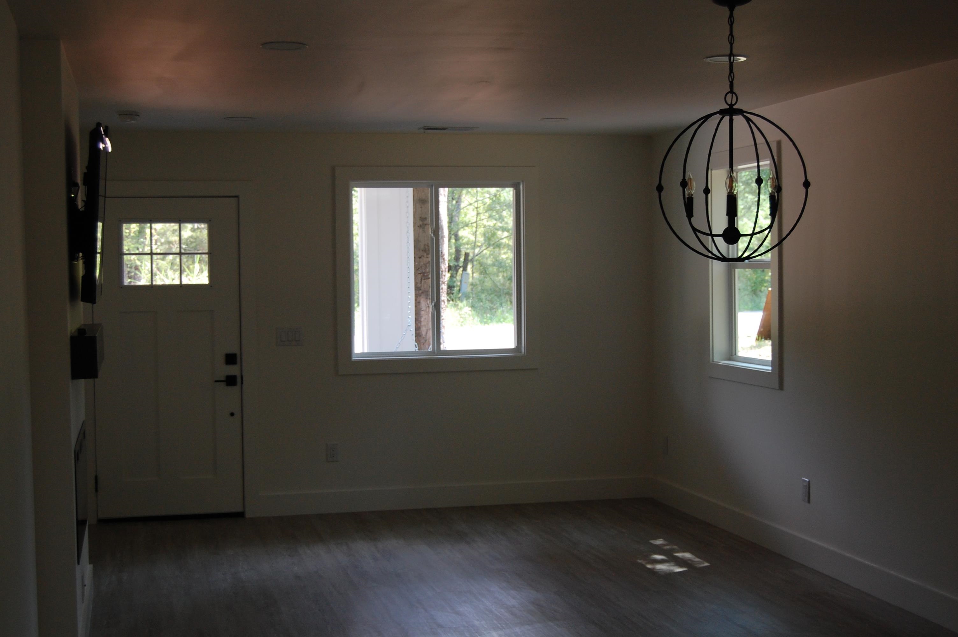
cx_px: 479
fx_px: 1515
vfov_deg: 23.7
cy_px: 318
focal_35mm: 57
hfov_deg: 35.1
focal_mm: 38
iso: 400
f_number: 5
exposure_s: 1/100
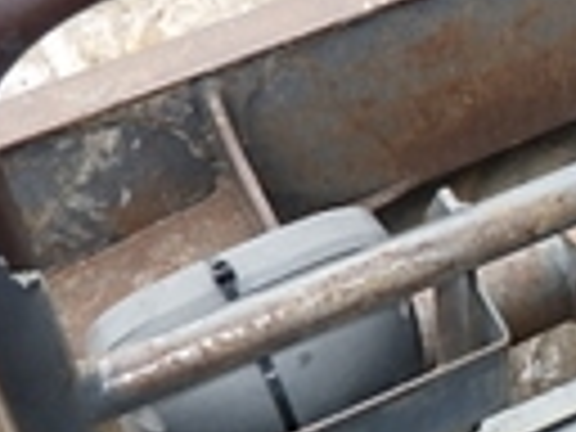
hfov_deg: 17.3
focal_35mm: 105
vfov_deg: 14.1
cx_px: 796
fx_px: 1747
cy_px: 144
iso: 125
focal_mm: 5
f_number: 3.5
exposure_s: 1/160
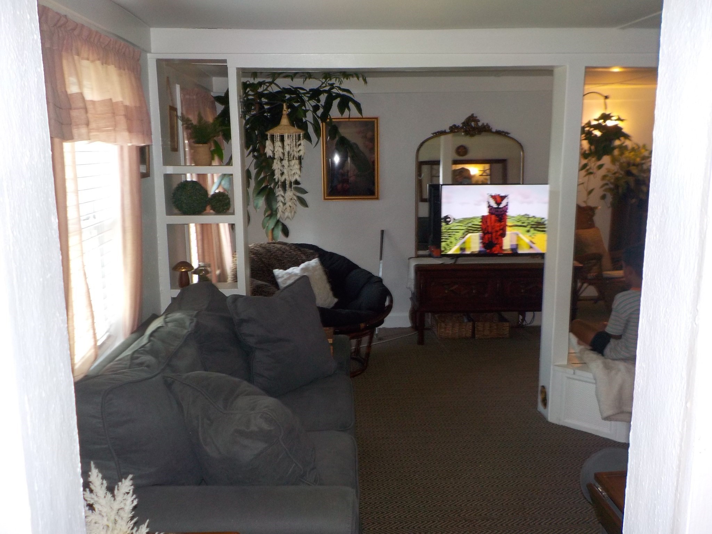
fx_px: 617
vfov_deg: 46.8
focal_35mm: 30
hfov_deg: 60.0
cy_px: 267
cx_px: 356
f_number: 3.3
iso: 200
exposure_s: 1/30
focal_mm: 4.1
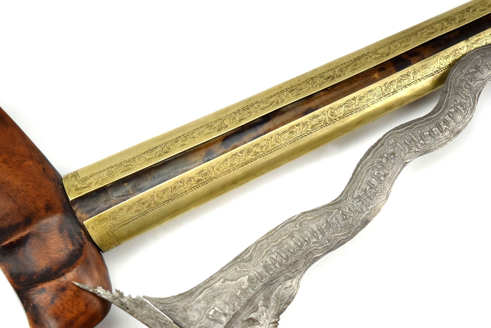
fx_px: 1024
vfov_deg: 18.2
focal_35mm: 75
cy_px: 164
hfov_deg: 27.0
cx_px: 246
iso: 1600
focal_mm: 50
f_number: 5.6
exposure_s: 1/3200
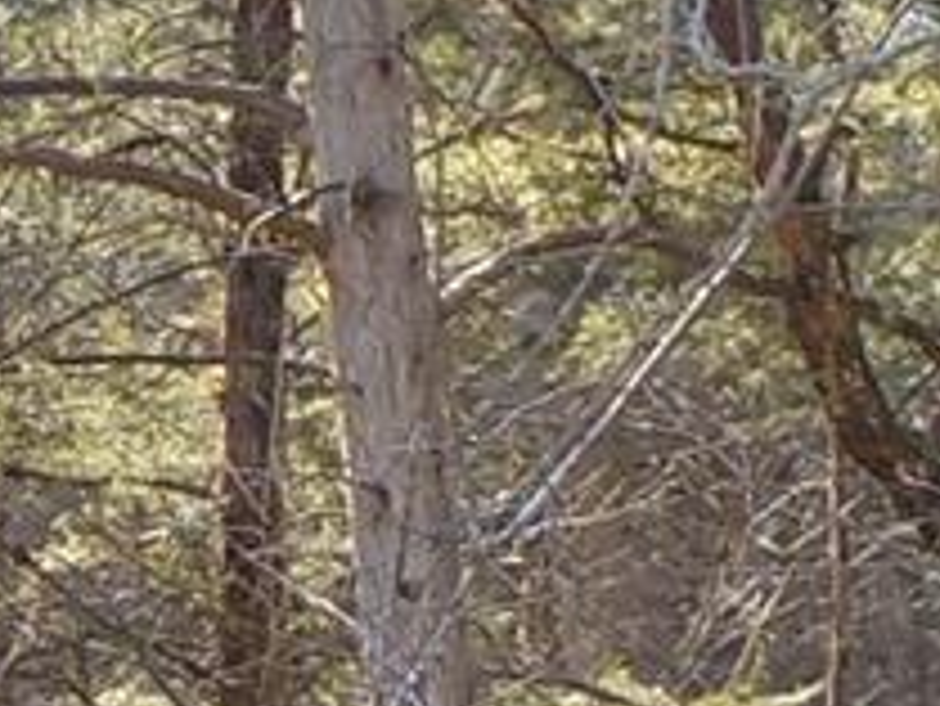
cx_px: -1286
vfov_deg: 10.0
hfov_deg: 11.3
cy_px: 850
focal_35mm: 147
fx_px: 3994
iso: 125
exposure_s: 1/125
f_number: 3.3
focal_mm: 4.1
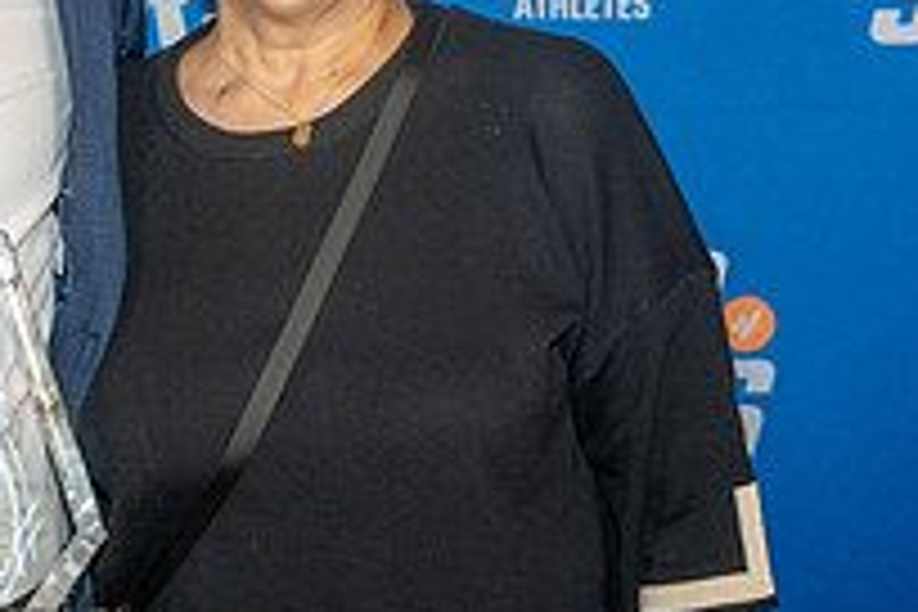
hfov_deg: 18.7
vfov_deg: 12.6
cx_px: 140
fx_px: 2754
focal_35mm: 108
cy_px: 142
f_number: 3.2
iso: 320
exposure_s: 1/160
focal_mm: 38
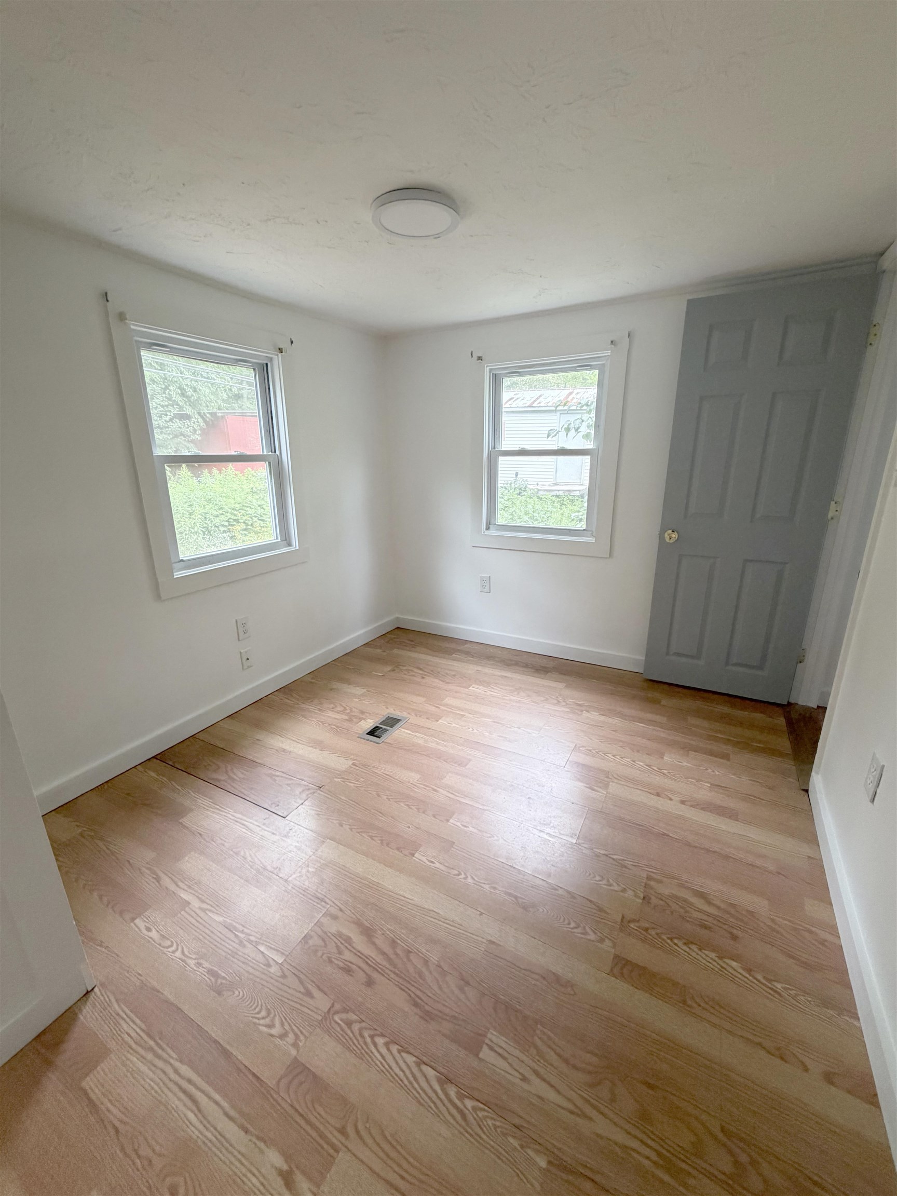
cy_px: 598
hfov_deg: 85.7
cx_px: 448
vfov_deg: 102.1
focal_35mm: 14
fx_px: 484
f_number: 2.2
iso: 320
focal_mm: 2.22
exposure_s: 1/91
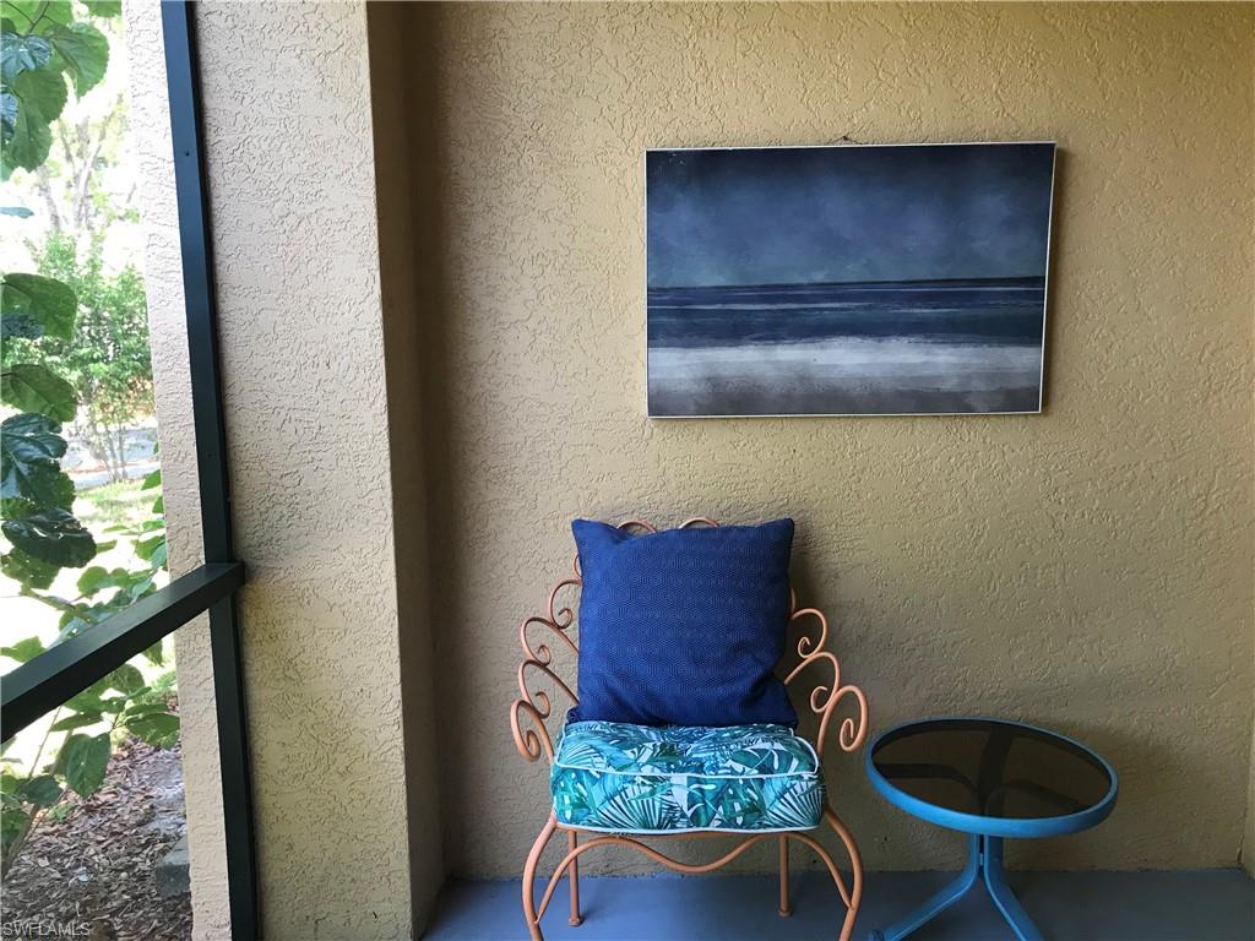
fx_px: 1015
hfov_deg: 63.4
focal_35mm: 28
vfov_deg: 49.7
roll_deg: +0.9
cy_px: 470
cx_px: 628
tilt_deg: -8.0
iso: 25
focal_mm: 3.99
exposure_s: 1/31
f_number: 1.8
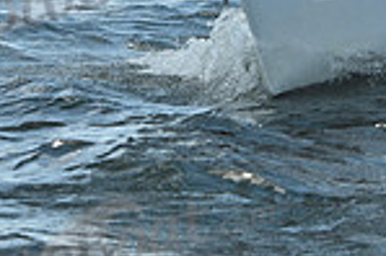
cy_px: -182
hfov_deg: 4.7
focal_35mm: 437
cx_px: 412
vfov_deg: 3.1
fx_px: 4680
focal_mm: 112
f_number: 9
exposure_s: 1/1250
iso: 250
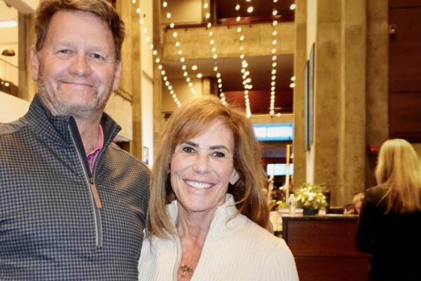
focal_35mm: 39
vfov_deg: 33.9
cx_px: 99
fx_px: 456
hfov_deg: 47.5
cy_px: 188
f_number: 4
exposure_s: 1/80
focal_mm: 16
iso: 2000
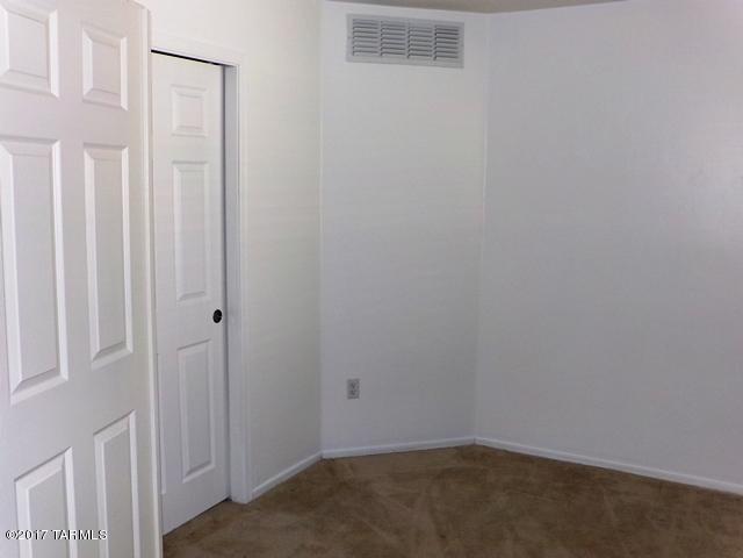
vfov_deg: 42.9
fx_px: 708
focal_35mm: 33
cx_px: 372
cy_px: 279
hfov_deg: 55.4
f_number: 3.4
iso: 200
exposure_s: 1/34
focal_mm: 5.9
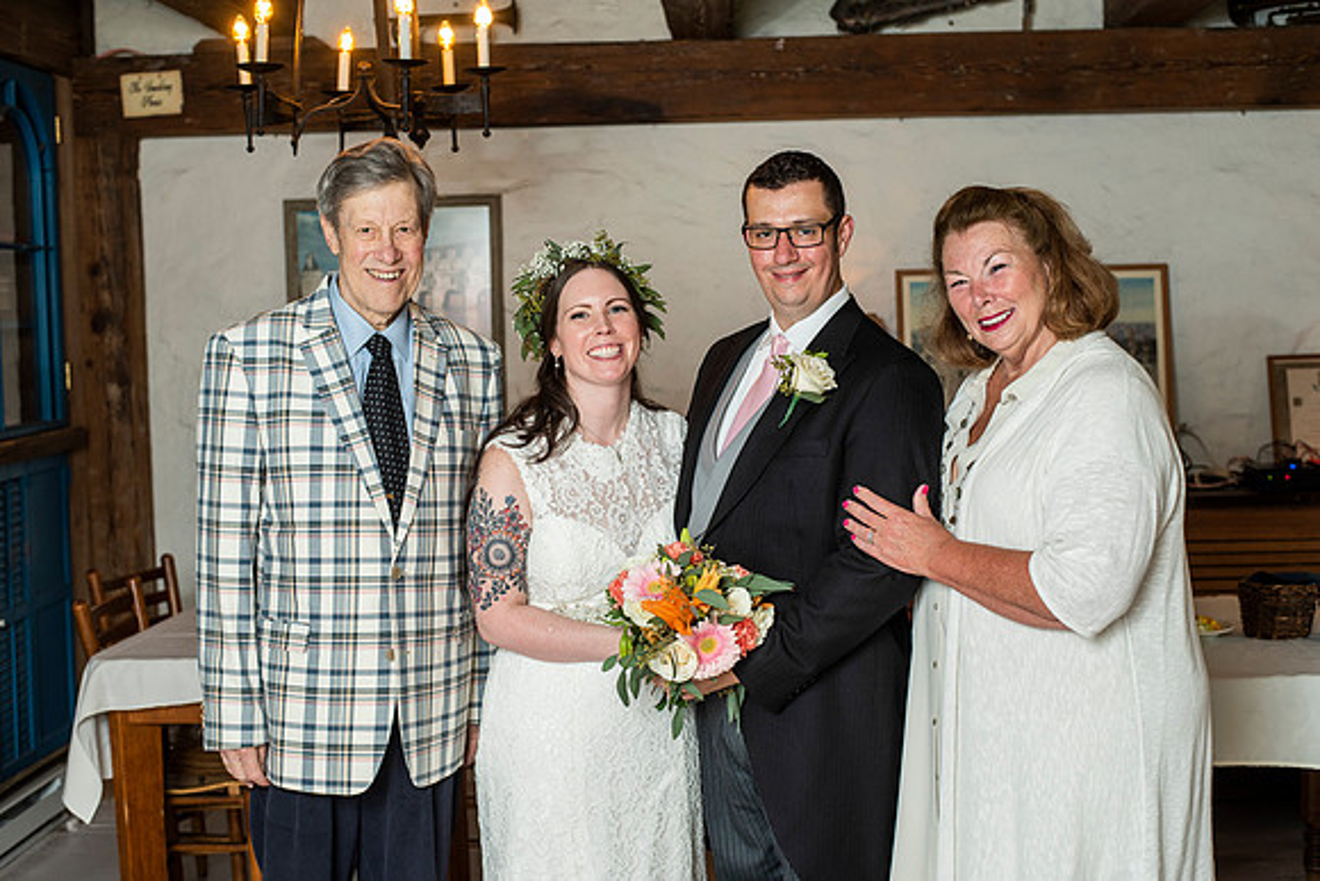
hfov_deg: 39.6
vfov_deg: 27.0
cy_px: 440
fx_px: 1834
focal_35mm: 50
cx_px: 660
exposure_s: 1/80
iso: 500
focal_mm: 50
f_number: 4
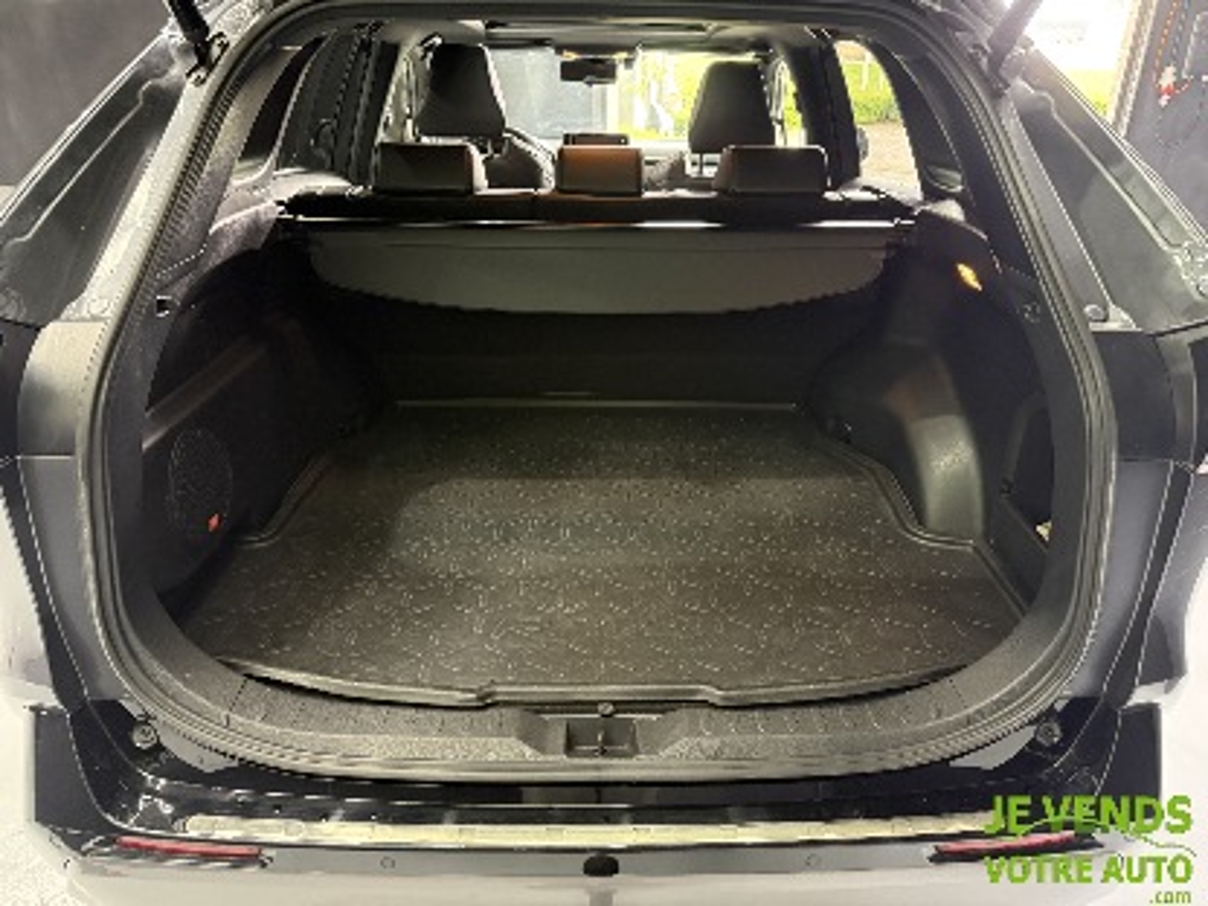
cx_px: 604
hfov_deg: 71.6
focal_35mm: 24
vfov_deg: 56.8
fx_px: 838
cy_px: 453
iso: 640
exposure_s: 1/33
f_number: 1.78
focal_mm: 6.76
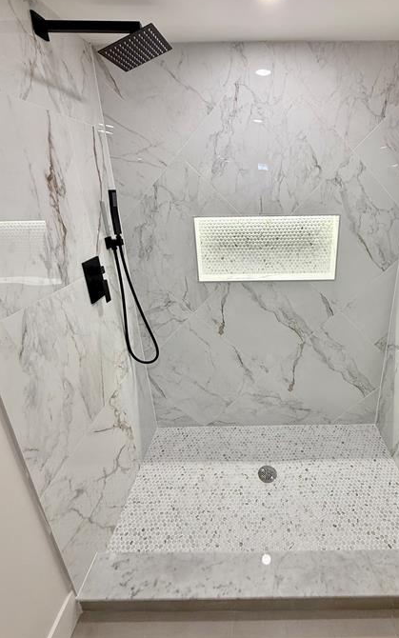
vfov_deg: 94.1
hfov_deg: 66.6
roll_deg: +0.1
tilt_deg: -20.0
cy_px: 291
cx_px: 258
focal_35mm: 17
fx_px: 296
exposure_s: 1/120
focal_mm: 2.22
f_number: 2.2
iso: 125
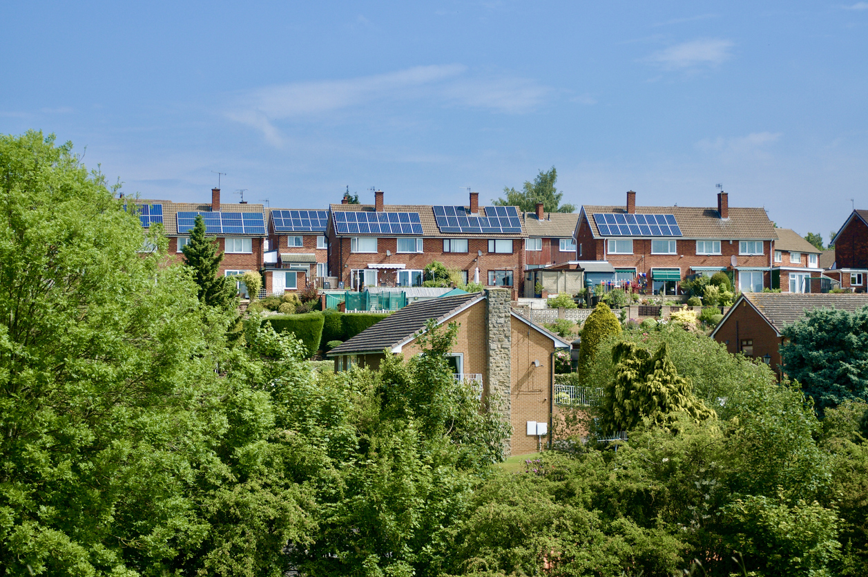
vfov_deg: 16.5
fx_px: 1987
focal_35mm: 82
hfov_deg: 24.6
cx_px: 434
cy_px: 288
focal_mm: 55
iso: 200
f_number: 2.8
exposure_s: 1/4000
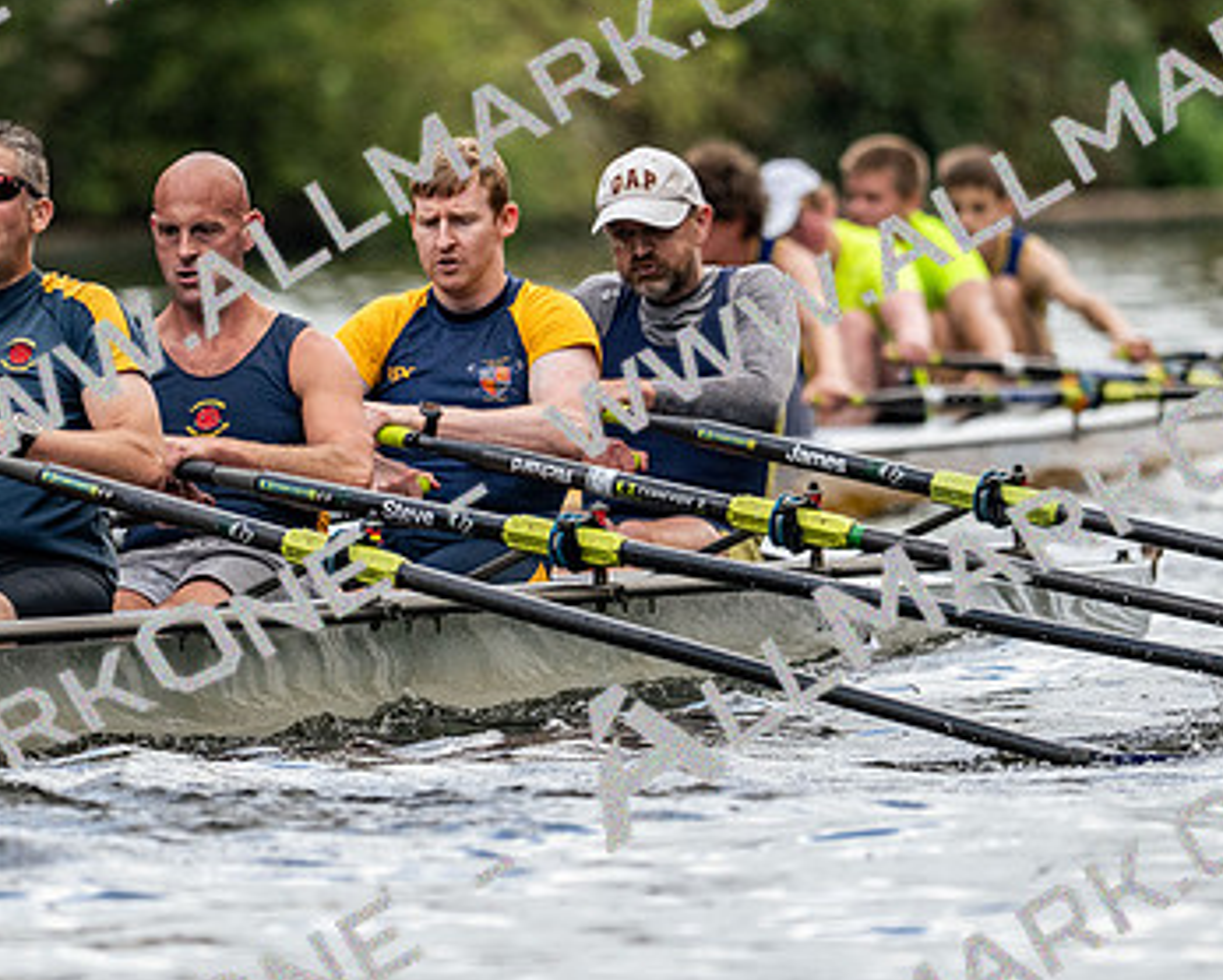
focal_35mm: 941
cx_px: 285
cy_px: 518
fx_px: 34080
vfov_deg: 1.6
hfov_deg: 2.1
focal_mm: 400
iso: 720
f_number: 4.5
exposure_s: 1/2500
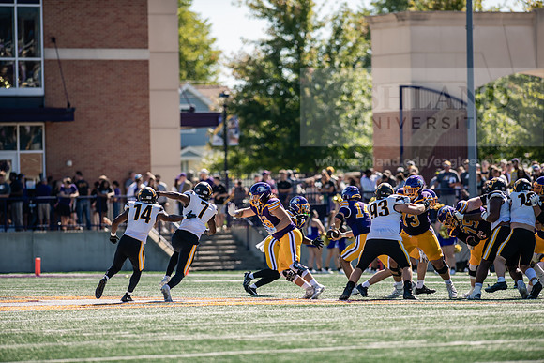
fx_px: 4534
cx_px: 272
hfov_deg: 6.9
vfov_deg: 4.6
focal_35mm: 300
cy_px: 182
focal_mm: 300
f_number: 3.5
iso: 200
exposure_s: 1/1250
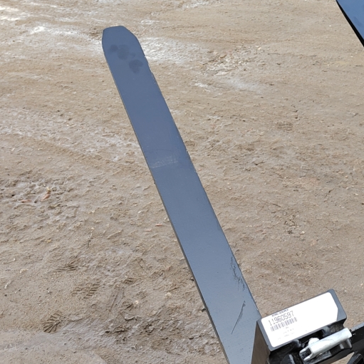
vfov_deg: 40.4
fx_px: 488
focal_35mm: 41
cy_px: 242
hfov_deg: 38.0
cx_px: 332
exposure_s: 1/100
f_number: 1.9
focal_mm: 5.52
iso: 206
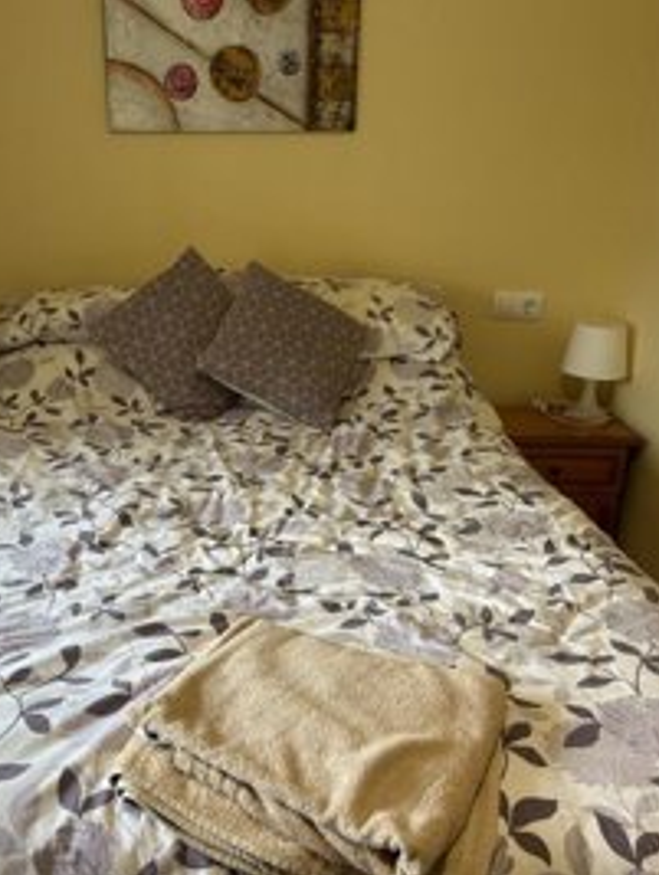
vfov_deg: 52.6
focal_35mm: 35
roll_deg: -0.4
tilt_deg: -18.7
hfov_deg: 40.3
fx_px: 886
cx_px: 223
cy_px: 439
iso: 100
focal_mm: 5.7
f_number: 1.5
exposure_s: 1/50
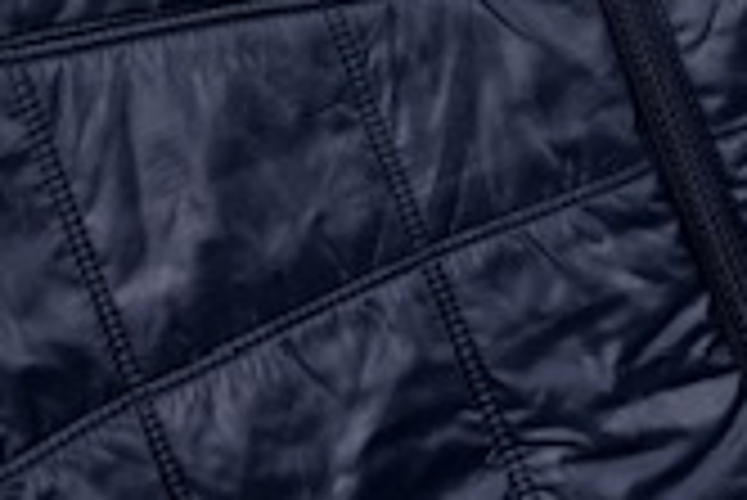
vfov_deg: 11.4
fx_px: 1994
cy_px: -775
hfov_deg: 21.2
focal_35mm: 96
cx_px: 396
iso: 64
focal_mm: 6.76
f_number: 1.78
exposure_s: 1/213
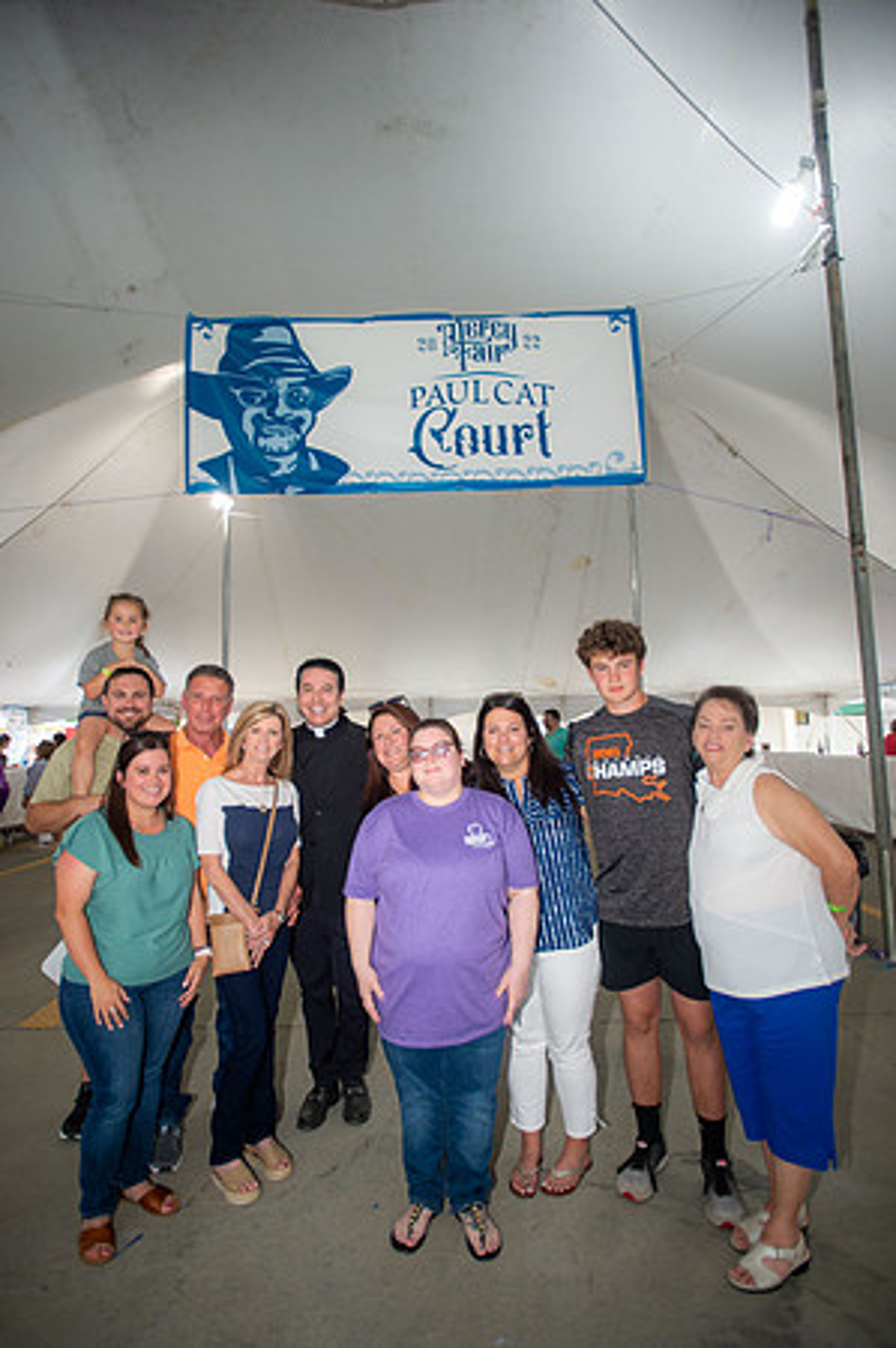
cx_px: 448
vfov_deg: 84.0
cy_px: 674
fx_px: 748
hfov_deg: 61.8
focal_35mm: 20
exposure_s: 1/60
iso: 100
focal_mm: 20
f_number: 2.8
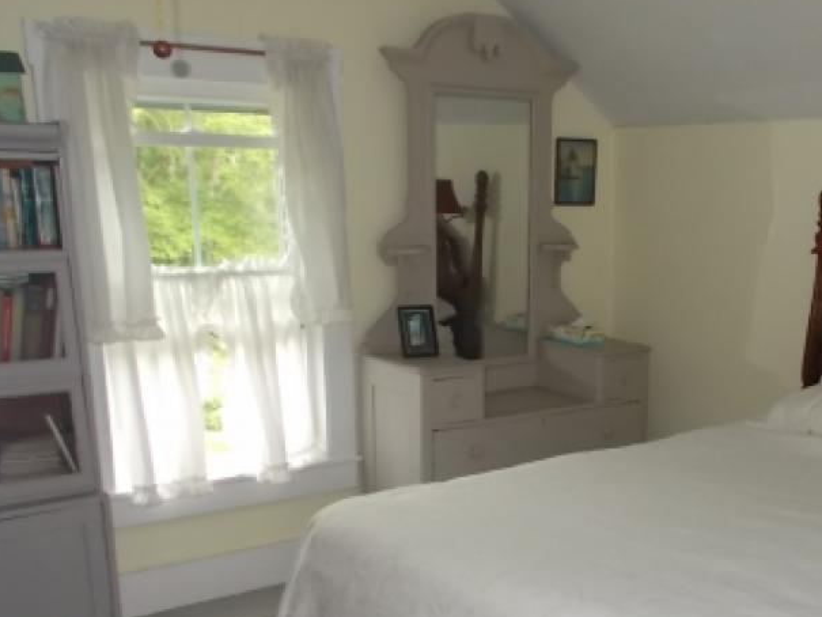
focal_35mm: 44
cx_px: 583
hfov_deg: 42.0
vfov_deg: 32.3
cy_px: 463
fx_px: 1045
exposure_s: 1/25
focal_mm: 4.6
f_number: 3.2
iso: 200
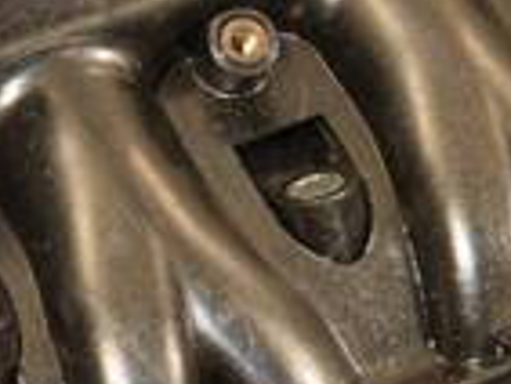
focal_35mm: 208
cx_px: 301
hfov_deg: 9.5
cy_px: 29
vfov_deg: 7.1
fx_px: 3073
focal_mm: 34
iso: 800
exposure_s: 1/100
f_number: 5
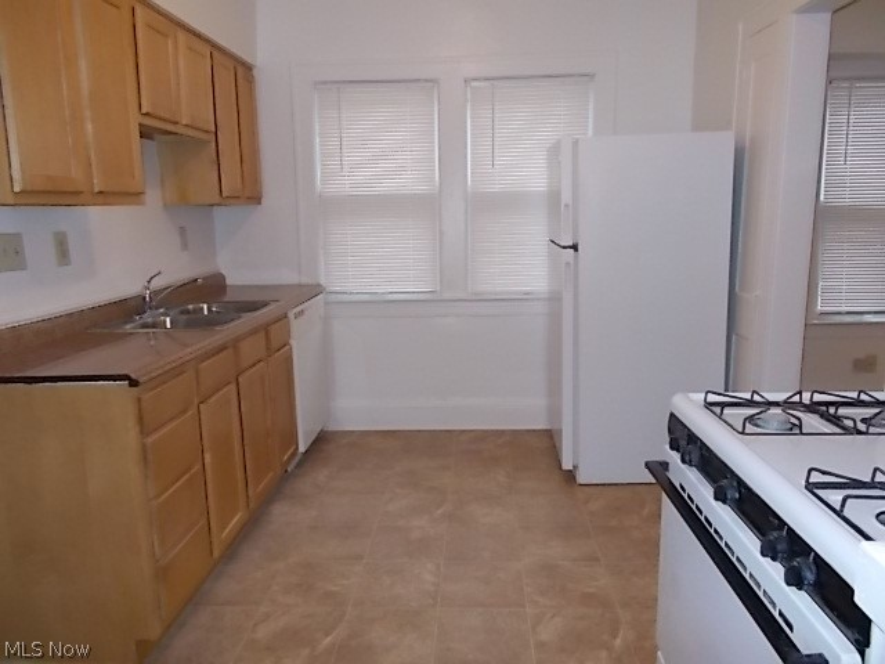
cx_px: 442
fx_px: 665
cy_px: 332
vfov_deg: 53.1
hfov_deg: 67.3
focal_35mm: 26
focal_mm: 4.6
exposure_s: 1/25
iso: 200
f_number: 3.2
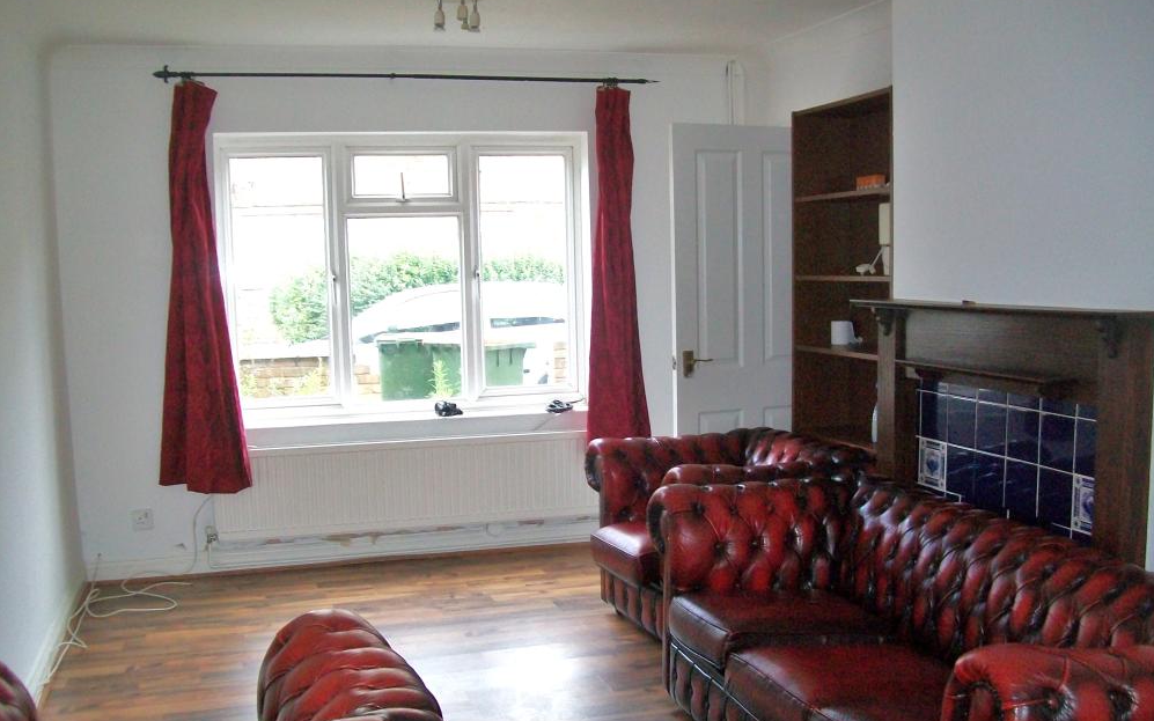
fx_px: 1164
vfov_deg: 34.3
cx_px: 590
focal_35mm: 37
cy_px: 432
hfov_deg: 52.7
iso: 160
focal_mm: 6.1
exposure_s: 1/80
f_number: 2.7
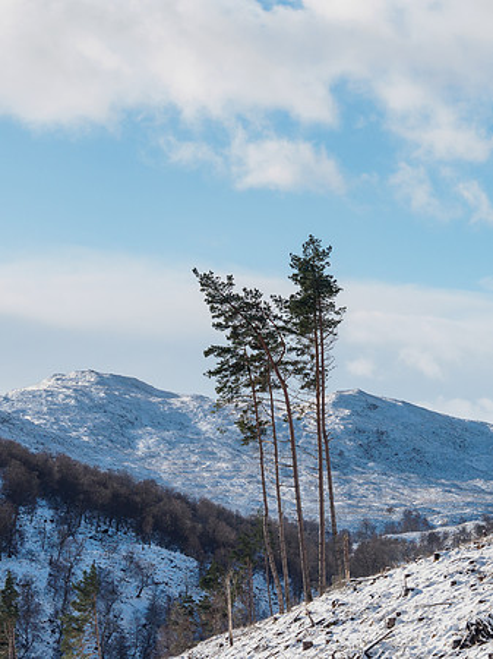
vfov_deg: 16.4
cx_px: 318
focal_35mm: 120
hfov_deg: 12.3
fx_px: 2281
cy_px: 330
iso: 200
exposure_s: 1/400
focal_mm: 45
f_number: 7.1
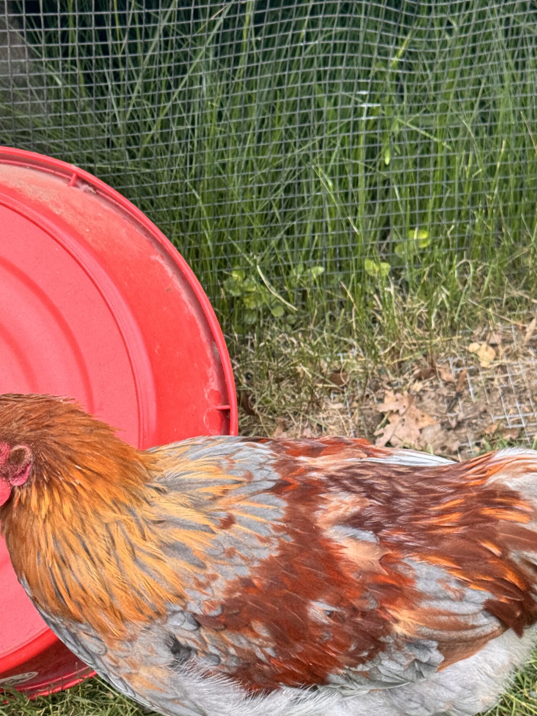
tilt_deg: -36.7
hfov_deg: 20.7
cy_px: 417
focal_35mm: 71
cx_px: 313
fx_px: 1469
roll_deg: +1.3
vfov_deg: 27.4
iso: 64
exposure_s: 1/568
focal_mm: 6.76
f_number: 1.78
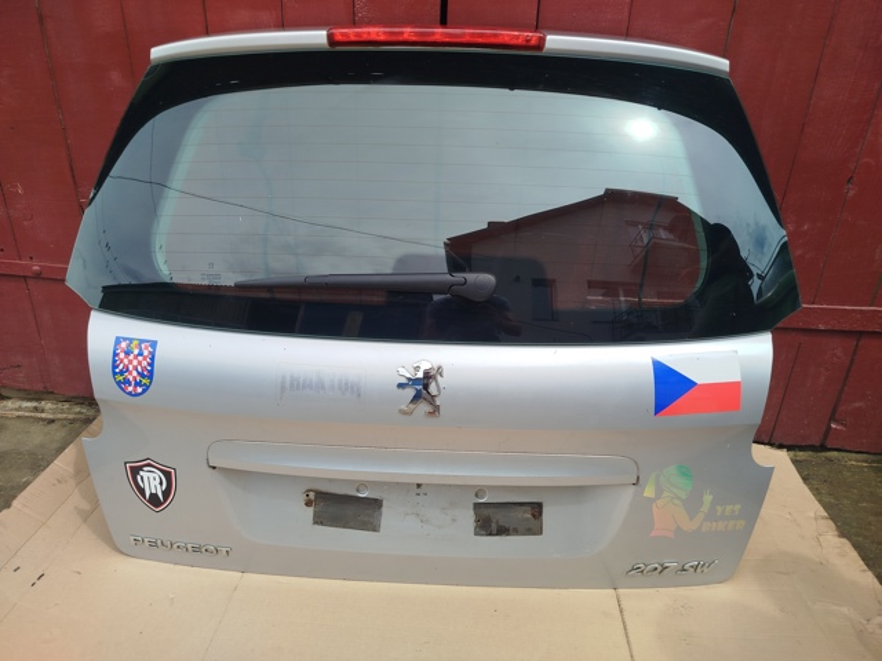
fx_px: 612
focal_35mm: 24
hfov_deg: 71.6
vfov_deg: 56.8
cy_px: 330
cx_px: 441
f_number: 1.7
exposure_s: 1/572
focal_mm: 5.31
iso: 50
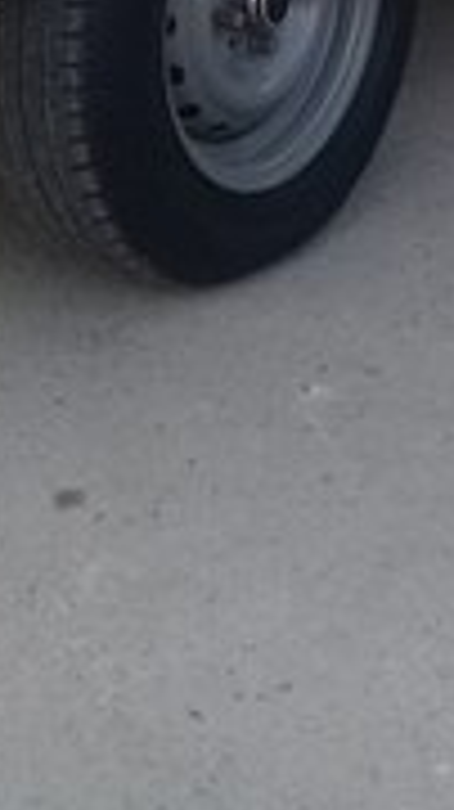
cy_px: -261
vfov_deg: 20.8
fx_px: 1994
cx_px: 301
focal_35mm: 93
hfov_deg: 13.0
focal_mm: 3.3
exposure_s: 1/100
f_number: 2.2
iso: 100
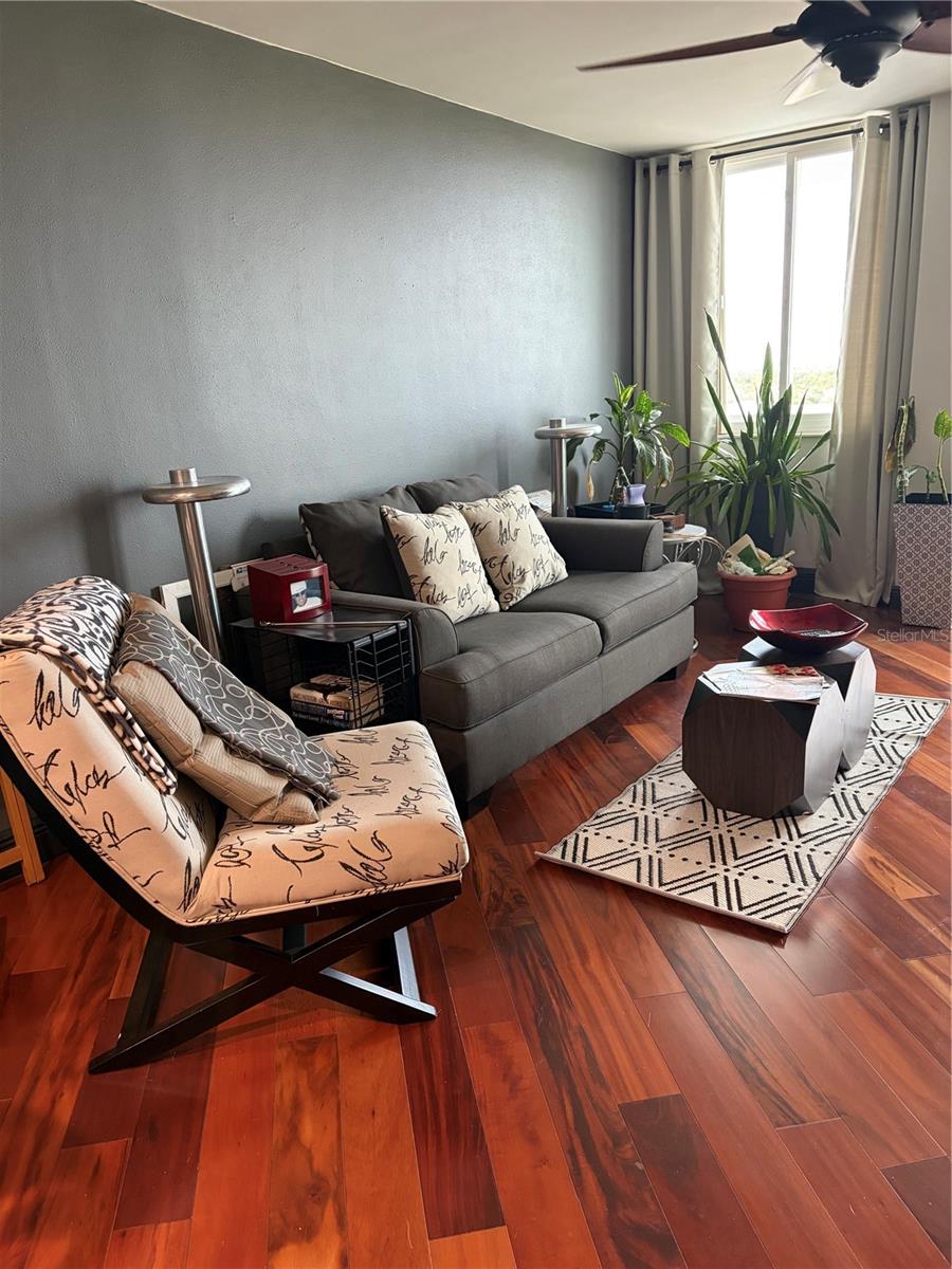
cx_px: 476
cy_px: 634
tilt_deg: -15.6
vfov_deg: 67.3
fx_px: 953
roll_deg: +4.3
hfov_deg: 53.1
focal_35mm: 26
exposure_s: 1/60
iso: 250
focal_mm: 5.96
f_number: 1.6
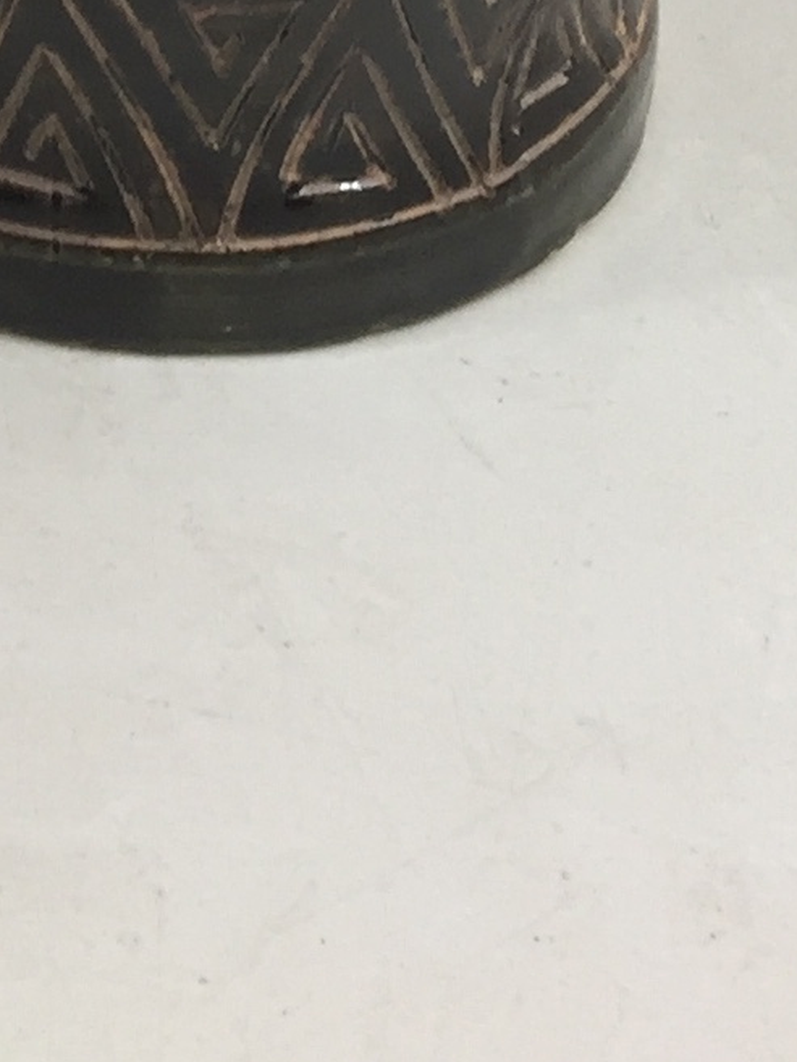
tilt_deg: -11.2
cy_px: -1558
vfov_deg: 11.2
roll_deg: +5.2
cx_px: -828
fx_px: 4419
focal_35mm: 144
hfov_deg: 9.6
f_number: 2.2
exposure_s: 1/50
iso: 32
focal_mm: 4.15
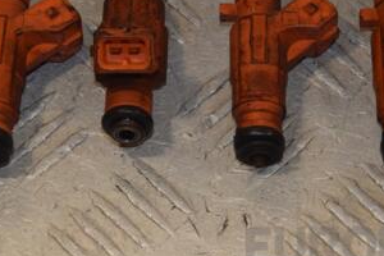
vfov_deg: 5.7
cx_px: 221
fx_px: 2560
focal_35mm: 240
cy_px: 76
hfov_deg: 8.6
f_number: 9
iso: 800
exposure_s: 1/200
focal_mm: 80
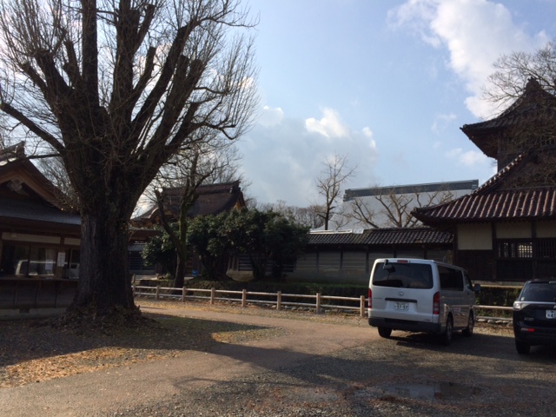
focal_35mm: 29
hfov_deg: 61.7
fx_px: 466
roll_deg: -1.6
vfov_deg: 48.2
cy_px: 208
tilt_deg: +7.3
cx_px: 278
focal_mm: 4.15
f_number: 2.2
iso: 32
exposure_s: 1/2564
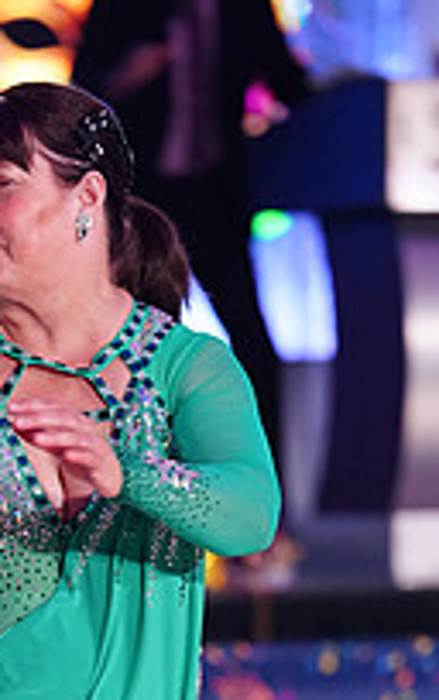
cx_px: -43
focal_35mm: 391
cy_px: 861
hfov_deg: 3.4
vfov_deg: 5.3
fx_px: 7464
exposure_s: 1/640
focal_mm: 135
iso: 2500
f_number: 2.8
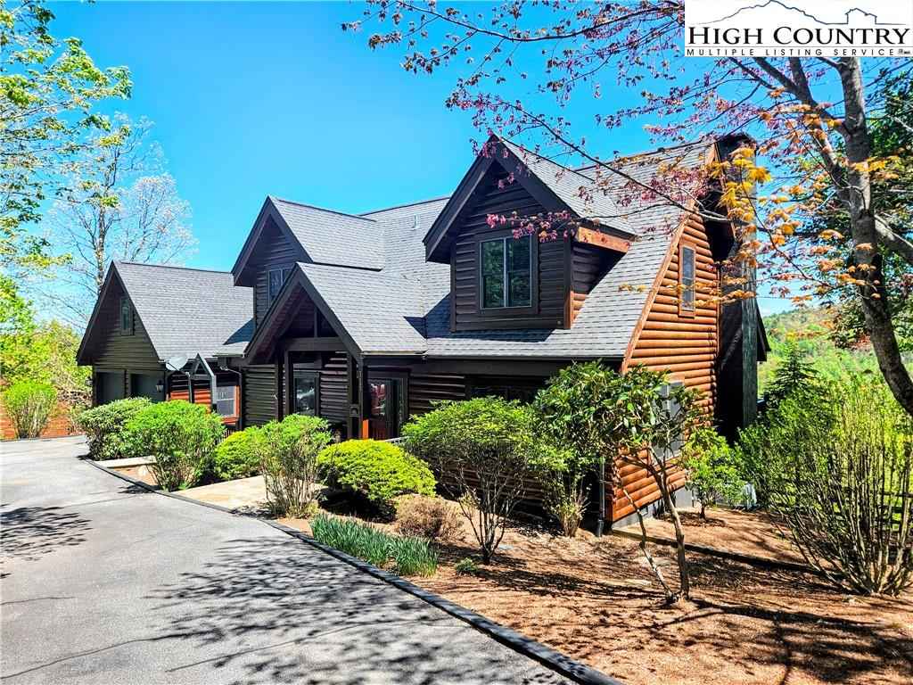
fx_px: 607
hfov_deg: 73.9
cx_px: 456
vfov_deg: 58.9
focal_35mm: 23
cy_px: 342
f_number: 1.8
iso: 40
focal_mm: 5.4
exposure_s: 1/1262
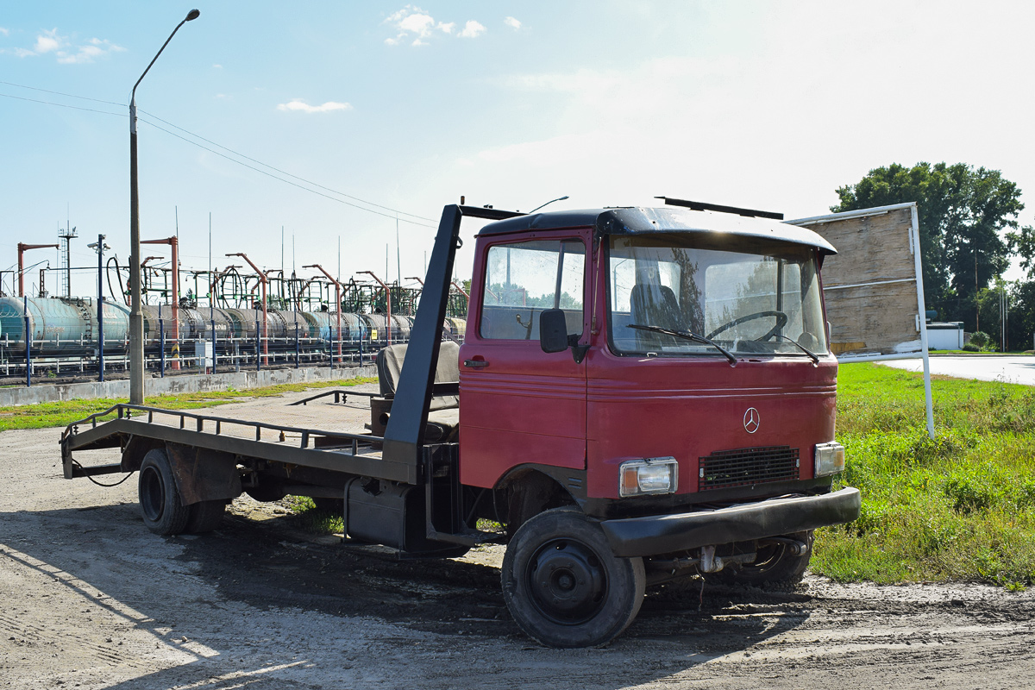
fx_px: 992
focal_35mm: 34
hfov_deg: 55.1
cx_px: 518
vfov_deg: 38.4
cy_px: 345
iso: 200
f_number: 8
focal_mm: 23
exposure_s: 1/250
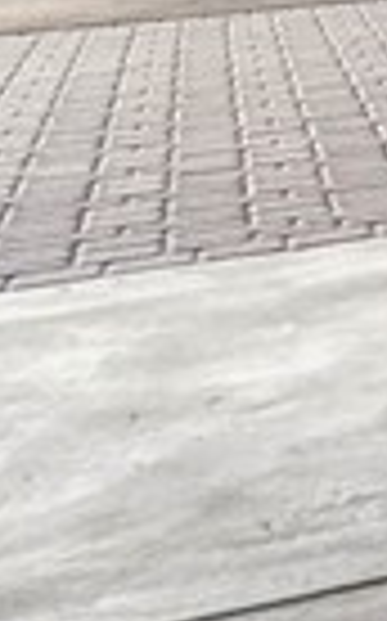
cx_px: 2351
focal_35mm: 128
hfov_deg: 5.1
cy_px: -198
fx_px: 2165
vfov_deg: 15.5
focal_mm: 16
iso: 500
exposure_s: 1/800
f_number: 10
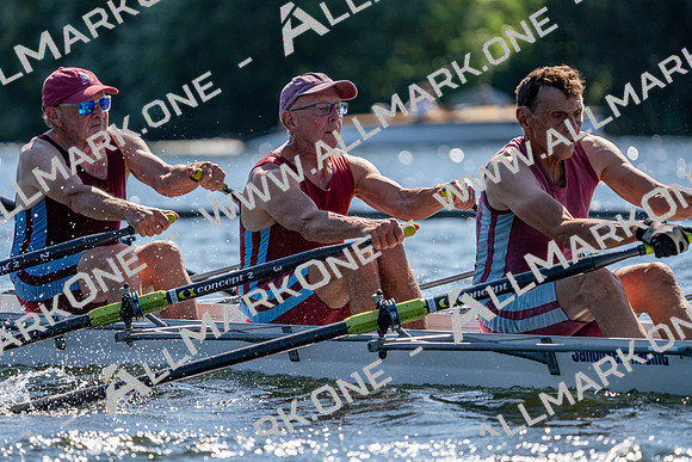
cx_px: 346
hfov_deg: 6.0
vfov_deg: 4.0
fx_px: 6614
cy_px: 231
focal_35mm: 344
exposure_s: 1/1600
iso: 250
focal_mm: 344
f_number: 6.3
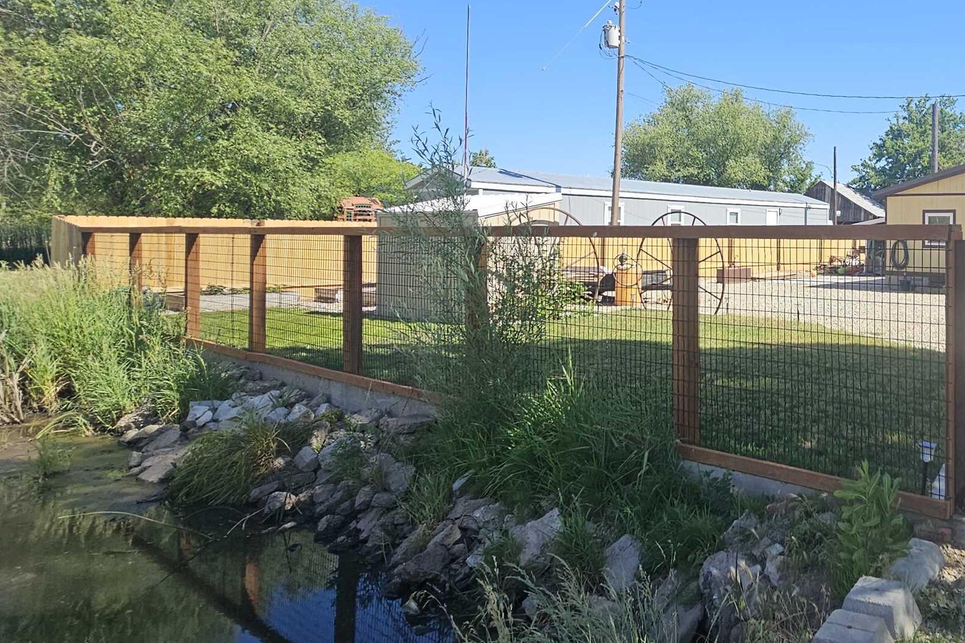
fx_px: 697
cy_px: 226
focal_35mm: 26
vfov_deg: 48.9
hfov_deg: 59.4
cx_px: 863
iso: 50
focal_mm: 2.2
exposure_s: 1/1311
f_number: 2.2
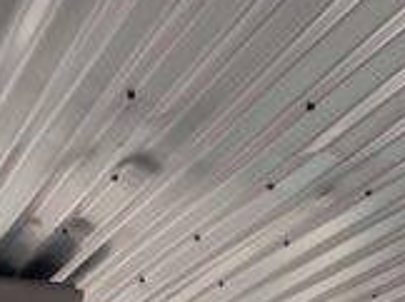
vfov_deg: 8.6
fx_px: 1893
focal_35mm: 162
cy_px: 614
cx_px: -80
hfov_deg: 12.0
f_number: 1.68
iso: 301
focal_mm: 6.9
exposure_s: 1/60
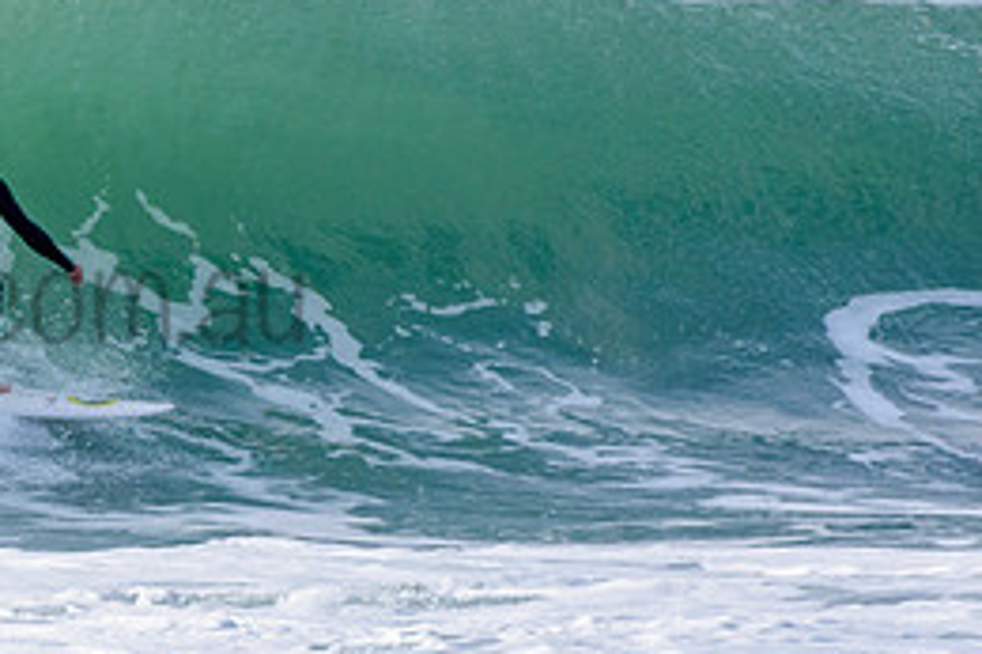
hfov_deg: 1.2
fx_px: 45660
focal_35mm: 1675
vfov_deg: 0.8
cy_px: 255
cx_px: -94
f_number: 5.6
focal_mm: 500
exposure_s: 1/2000
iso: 450
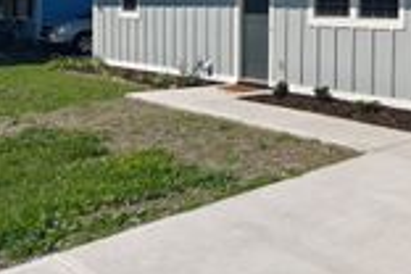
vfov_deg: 26.3
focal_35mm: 50
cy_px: 41
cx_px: 464
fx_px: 571
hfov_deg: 33.8
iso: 50
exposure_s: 1/685
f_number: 2
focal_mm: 2.3
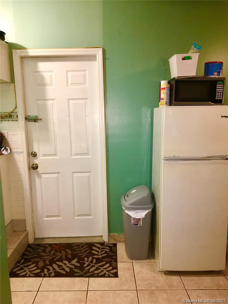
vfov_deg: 61.7
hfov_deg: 48.2
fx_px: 255
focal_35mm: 29
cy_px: 152
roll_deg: +0.6
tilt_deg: -7.6
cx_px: 114
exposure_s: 1/24
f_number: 2.2
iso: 160
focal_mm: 4.15
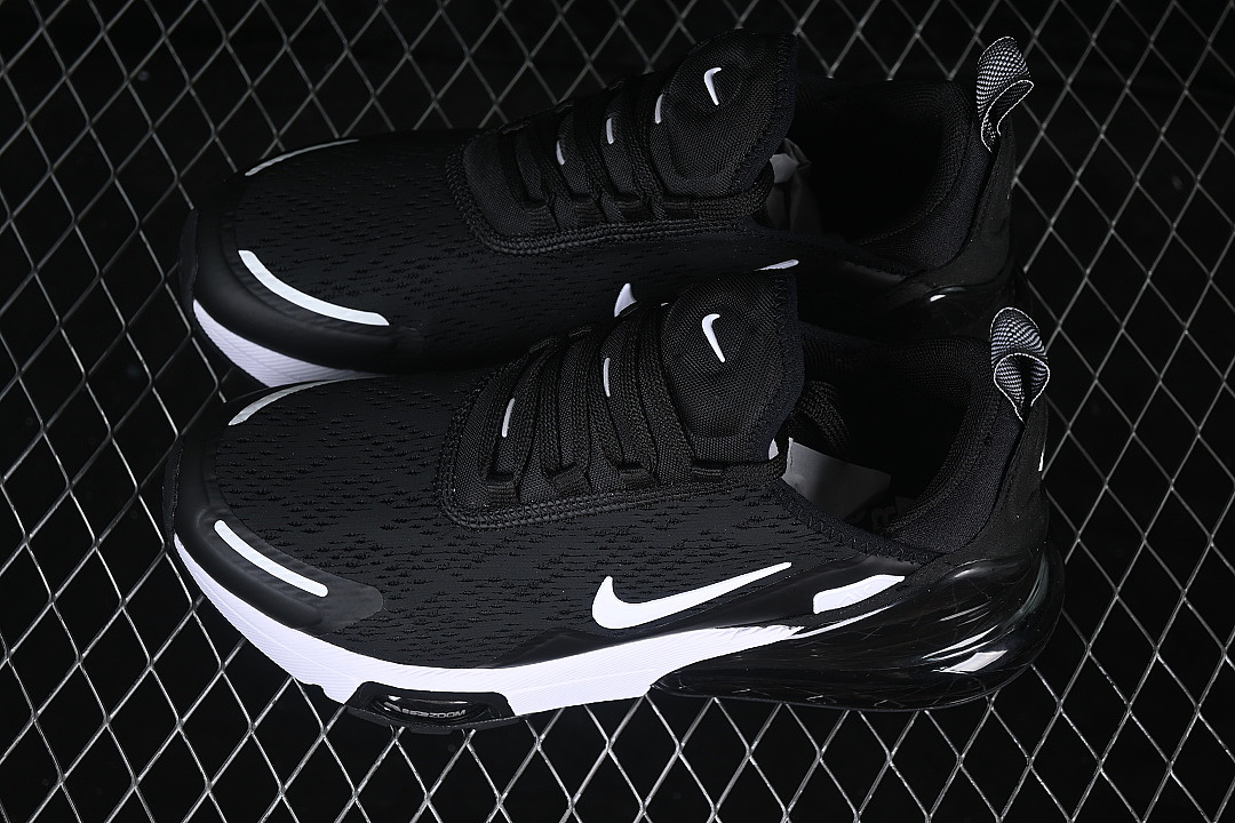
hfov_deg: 27.0
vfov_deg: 18.2
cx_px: 618
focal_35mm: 75
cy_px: 412
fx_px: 2573
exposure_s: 1/50
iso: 160
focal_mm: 50
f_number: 6.3
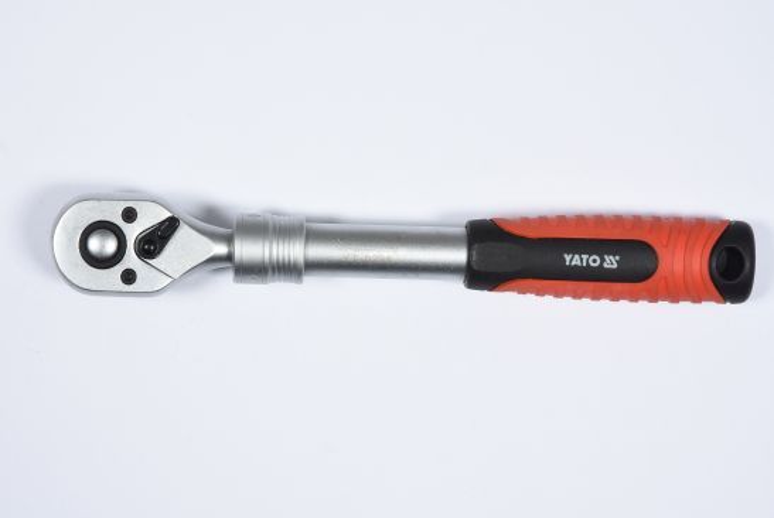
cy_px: 259
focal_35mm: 105
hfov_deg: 19.4
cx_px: 387
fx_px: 2260
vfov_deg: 13.1
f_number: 13
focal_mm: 70
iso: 250
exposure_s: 1/125
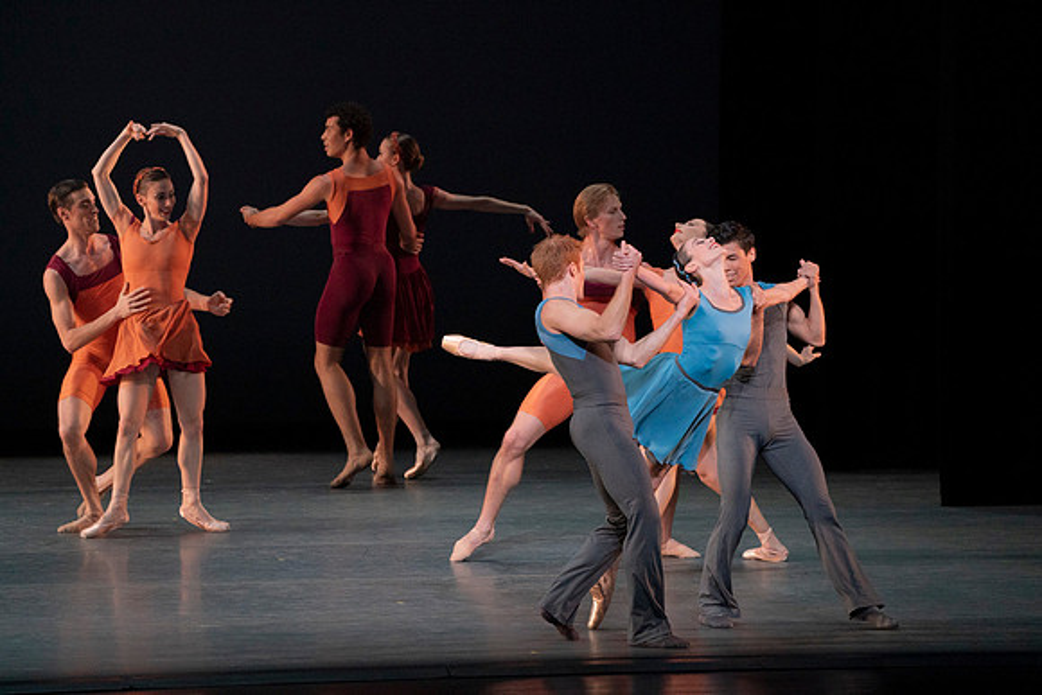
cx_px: 521
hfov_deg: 6.7
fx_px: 8859
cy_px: 348
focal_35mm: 306
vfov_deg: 4.5
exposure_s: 1/400
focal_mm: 306
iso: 6400
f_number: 8
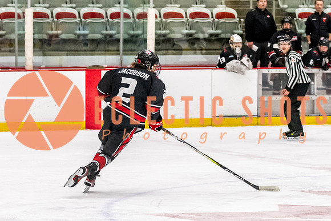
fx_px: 1789
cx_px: 167
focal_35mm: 194
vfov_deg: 7.1
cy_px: 131
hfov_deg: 10.6
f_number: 2.8
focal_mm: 86
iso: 4000
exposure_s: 1/640
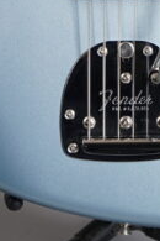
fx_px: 1380
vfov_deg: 9.7
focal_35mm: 207
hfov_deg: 6.6
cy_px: -101
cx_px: 118
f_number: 7.1
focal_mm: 70
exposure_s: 1/160
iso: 160
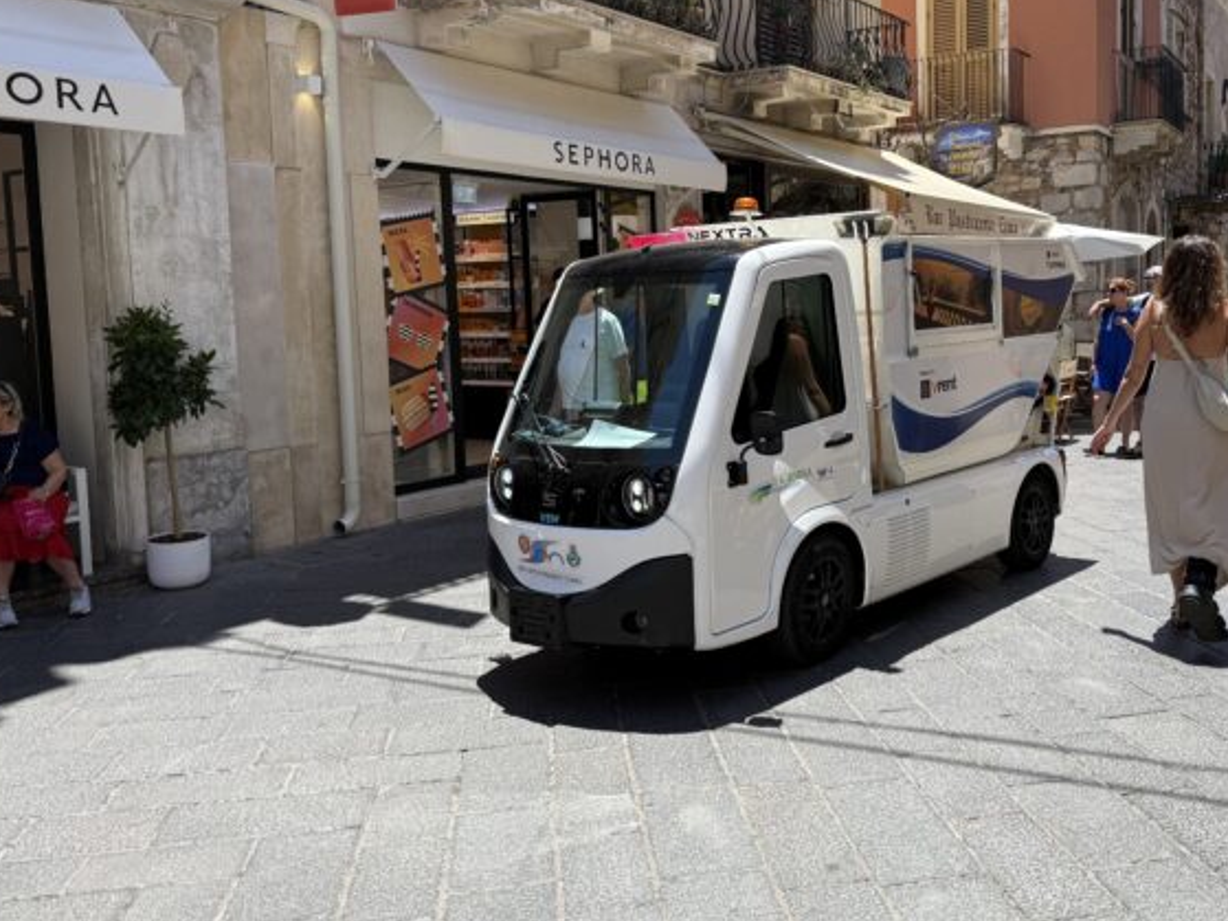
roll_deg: +1.2
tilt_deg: -4.8
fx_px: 1170
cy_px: 396
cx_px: 775
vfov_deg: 42.8
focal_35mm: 33
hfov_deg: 54.7
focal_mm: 6.76
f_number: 1.78
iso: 80
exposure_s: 1/2232
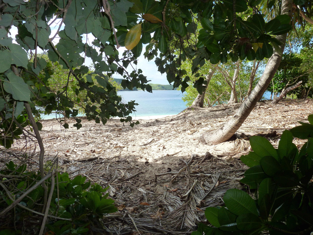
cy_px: 118
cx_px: 156
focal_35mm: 25
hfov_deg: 69.4
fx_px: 226
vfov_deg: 54.9
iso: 125
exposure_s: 1/320
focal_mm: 4.1
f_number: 4
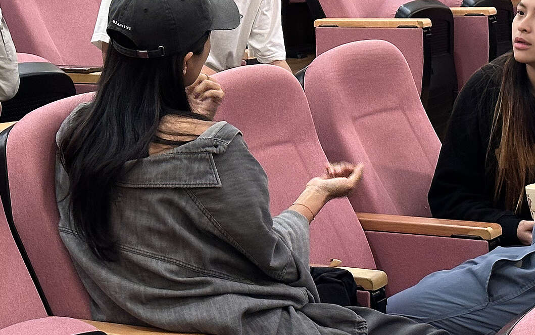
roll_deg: +0.3
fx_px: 1793
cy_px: 7
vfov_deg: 10.6
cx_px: 234
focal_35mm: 123
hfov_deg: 17.0
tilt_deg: -3.6
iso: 250
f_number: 1.78
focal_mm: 6.86
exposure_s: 1/40
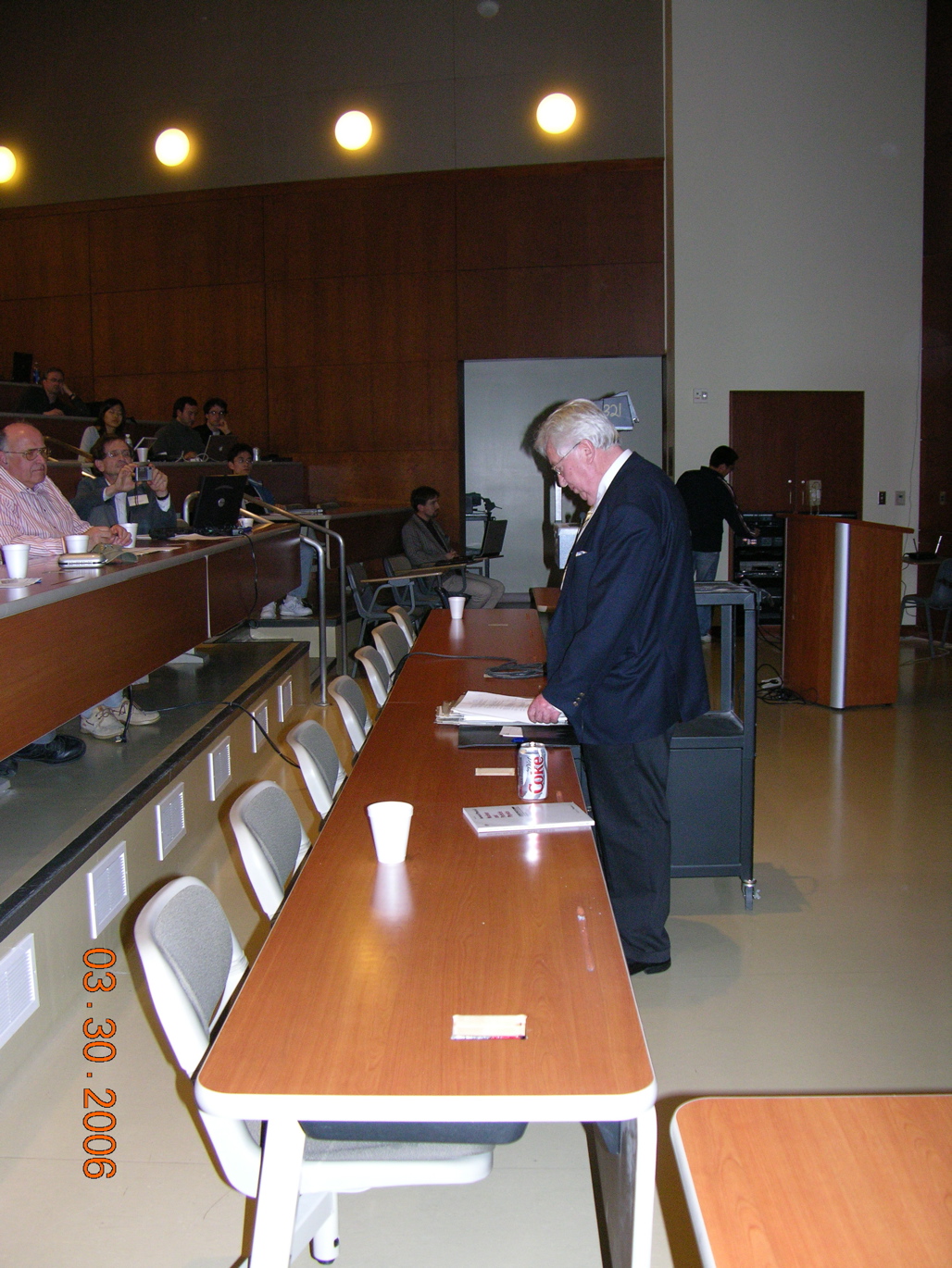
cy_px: 634
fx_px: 1283
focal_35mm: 35
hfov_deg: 40.7
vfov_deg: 52.6
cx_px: 476
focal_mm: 8.9
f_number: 2.8
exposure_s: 1/60.1
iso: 200
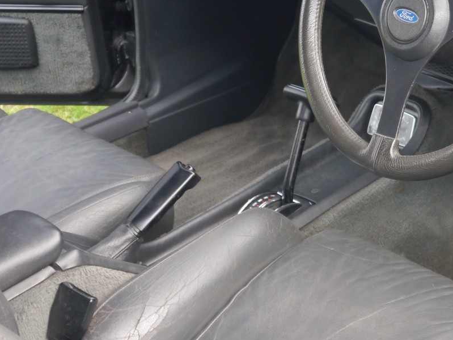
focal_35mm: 104
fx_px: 1362
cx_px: 386
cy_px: 175
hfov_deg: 18.6
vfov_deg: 14.2
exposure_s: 1/30
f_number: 4.7
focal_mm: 26
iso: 800
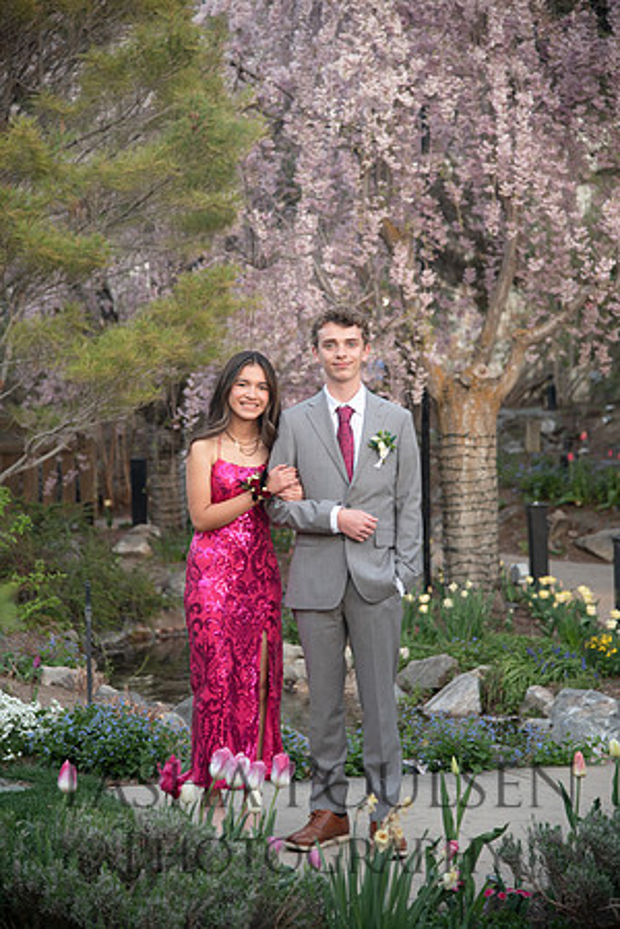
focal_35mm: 85
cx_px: 310
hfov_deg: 16.1
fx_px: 2196
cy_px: 464
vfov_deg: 23.9
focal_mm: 85
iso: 800
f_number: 4
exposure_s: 1/125
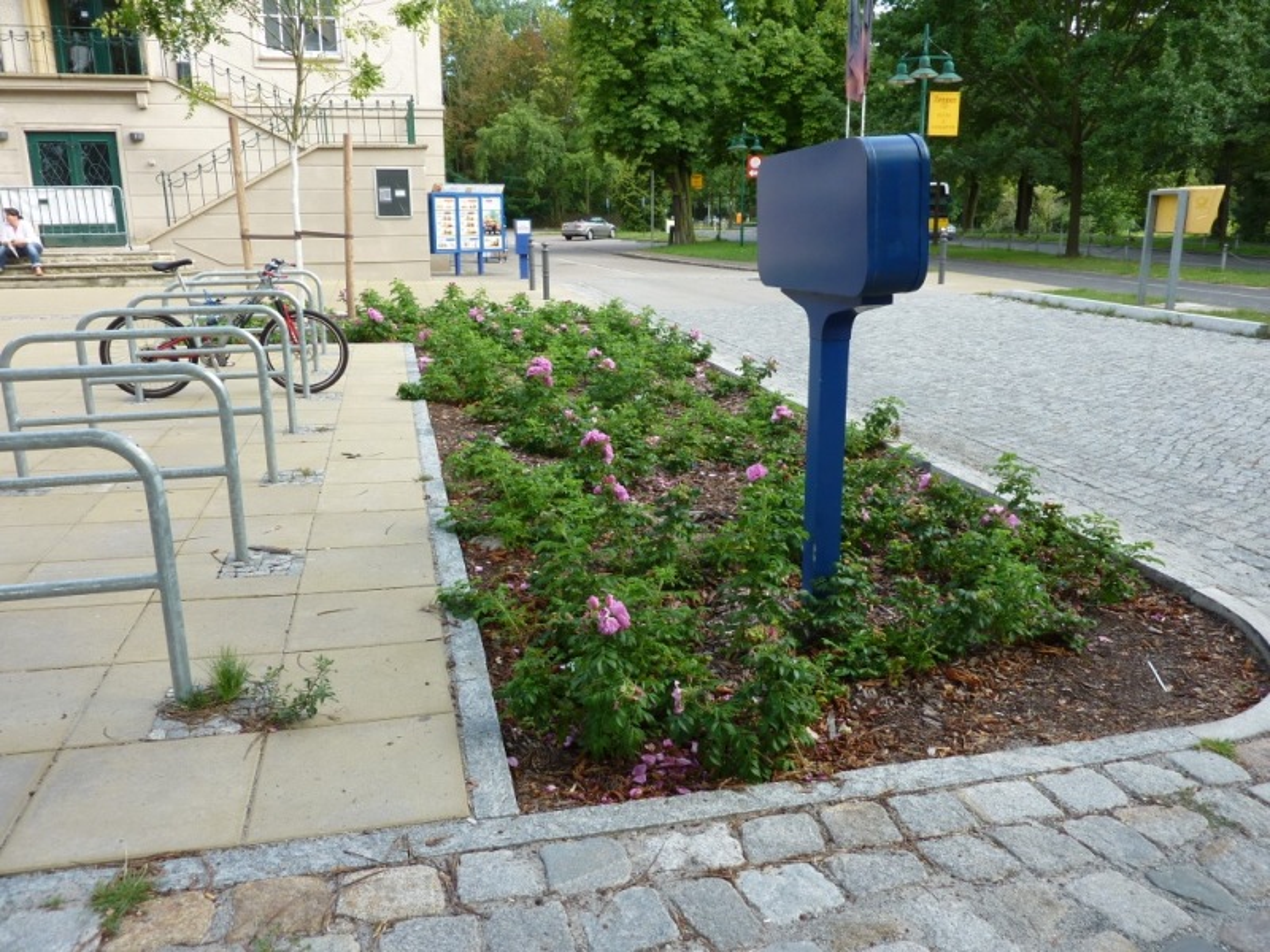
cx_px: 635
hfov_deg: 69.4
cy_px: 476
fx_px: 917
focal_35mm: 25
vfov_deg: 54.9
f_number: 3.5
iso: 80
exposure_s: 1/125
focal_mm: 4.1
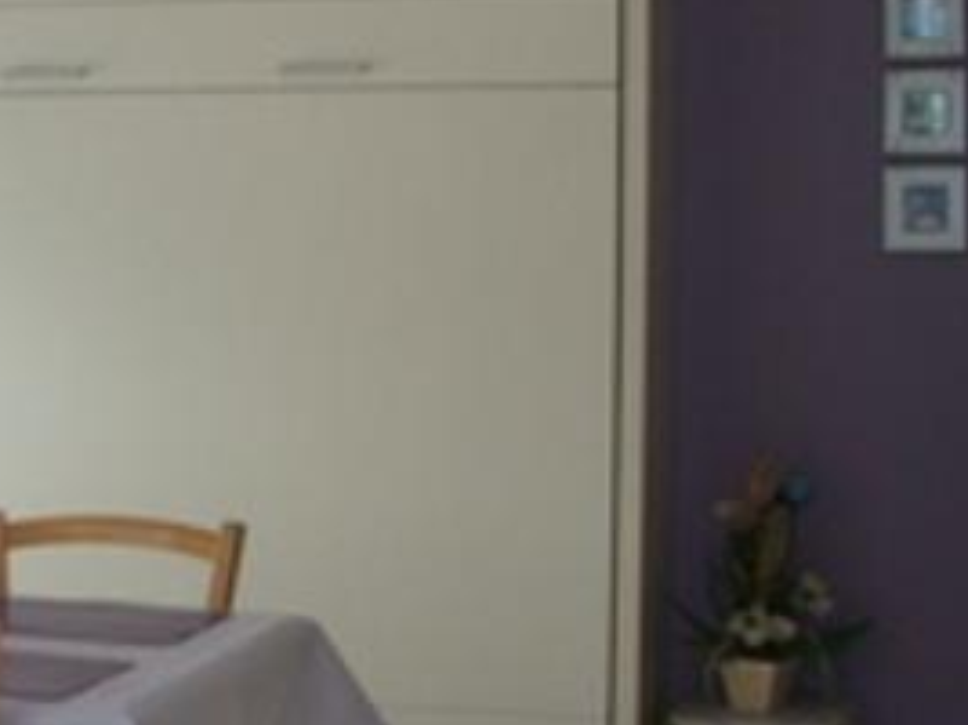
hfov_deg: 20.4
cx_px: -4
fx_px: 2599
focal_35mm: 93
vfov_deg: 15.9
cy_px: 428
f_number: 2.9
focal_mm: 5.7
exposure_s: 1/66.4
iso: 80
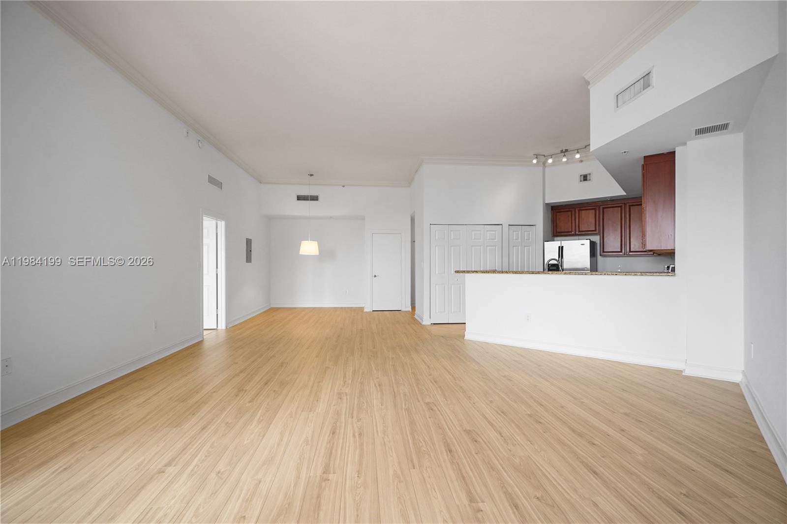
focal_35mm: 16
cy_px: 262
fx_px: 350
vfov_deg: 73.7
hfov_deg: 96.7
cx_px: 394
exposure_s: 1/20
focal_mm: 16
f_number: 4
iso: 400
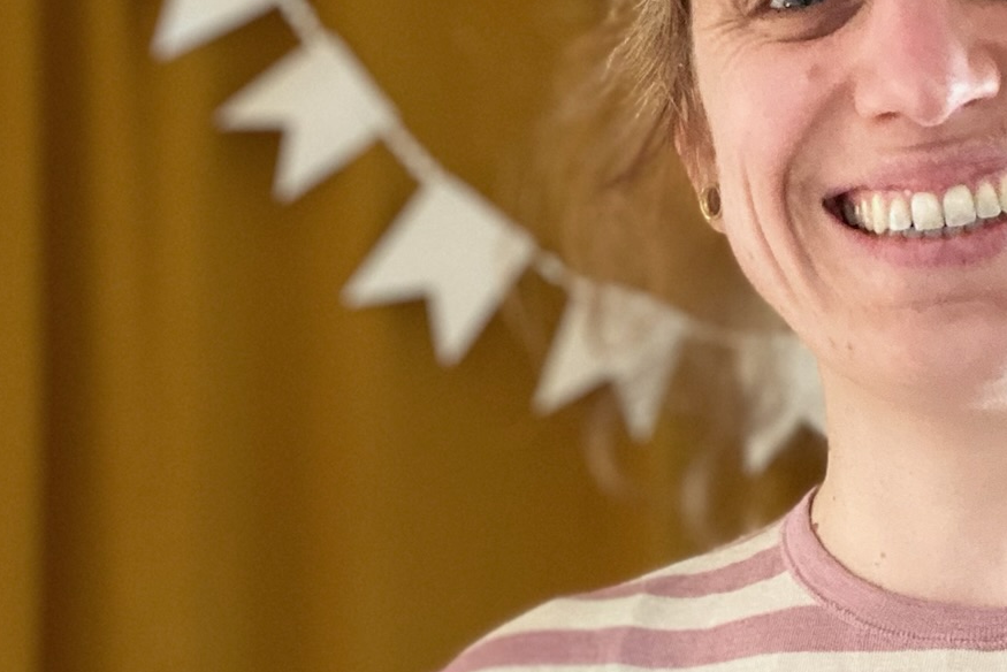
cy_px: 514
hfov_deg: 27.6
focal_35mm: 73
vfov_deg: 18.6
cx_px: 633
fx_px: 2043
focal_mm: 2.71
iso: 400
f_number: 2.2
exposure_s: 1/51
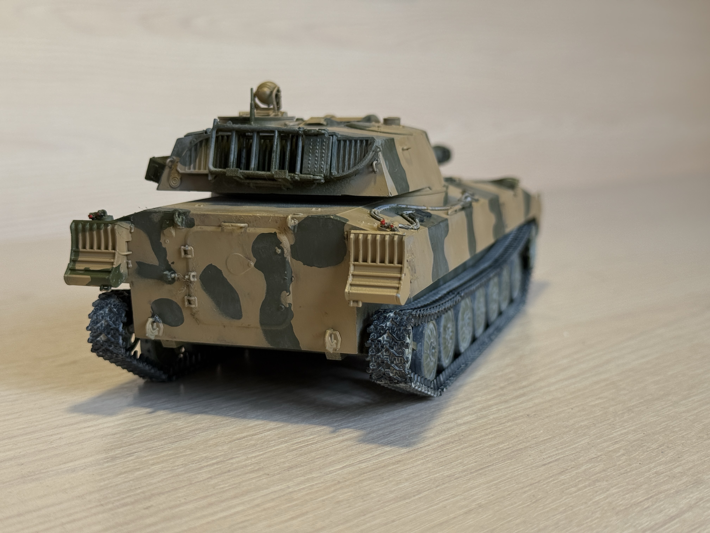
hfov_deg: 39.7
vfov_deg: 30.3
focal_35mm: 48
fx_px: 985
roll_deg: +0.6
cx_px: 355
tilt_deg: -8.6
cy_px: 266
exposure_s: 1/294
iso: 80
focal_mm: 6.76
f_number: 1.78
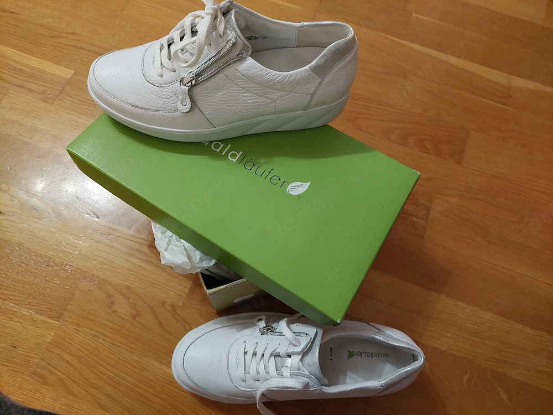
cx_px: 276
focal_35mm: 25
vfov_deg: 54.9
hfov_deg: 69.4
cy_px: 208
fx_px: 399
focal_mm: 5.23
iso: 500
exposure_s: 1/50
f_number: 1.8
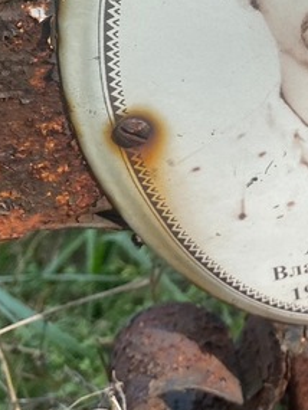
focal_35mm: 73
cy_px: 46
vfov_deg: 25.9
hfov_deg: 18.4
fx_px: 865
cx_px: 426
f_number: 1.8
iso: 32
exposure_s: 1/1043
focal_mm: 4.25
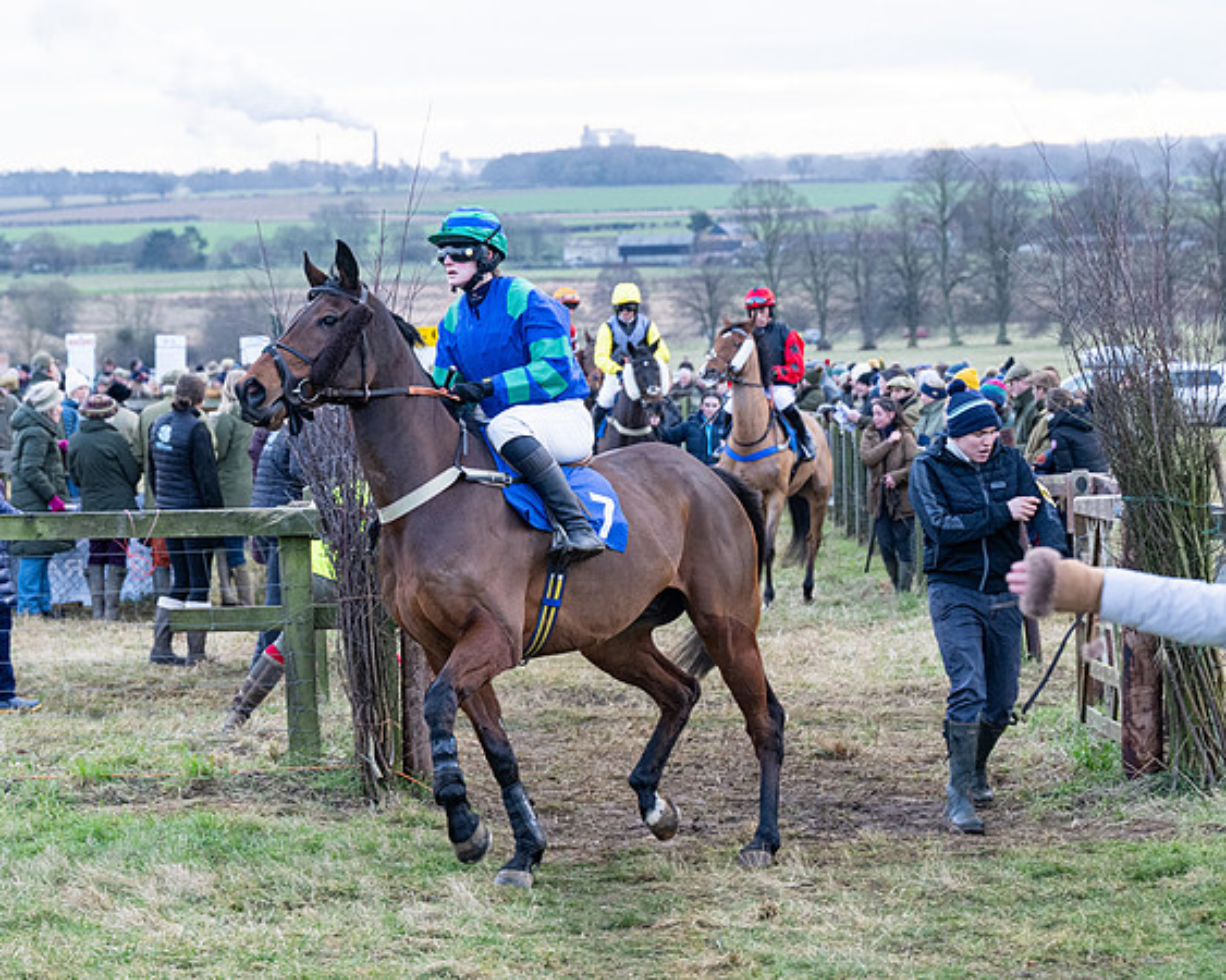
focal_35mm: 126
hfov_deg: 15.2
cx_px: 480
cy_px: 461
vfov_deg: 12.2
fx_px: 4582
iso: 800
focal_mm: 70
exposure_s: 1/400
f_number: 4
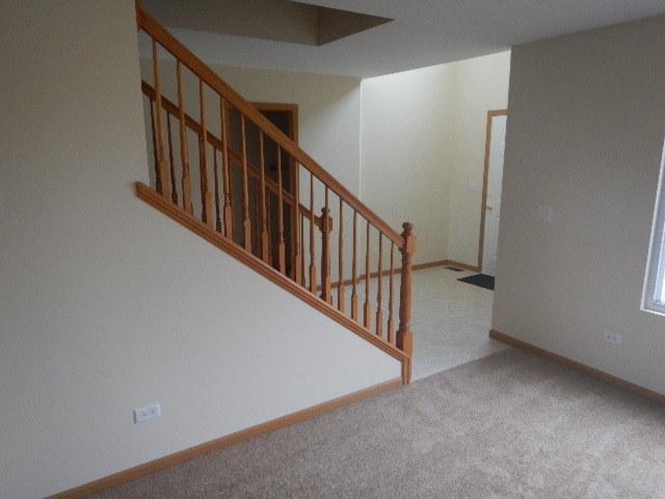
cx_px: 332
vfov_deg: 56.8
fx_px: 461
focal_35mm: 24
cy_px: 250
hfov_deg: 71.6
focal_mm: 4.3
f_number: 2.8
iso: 320
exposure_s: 1/30
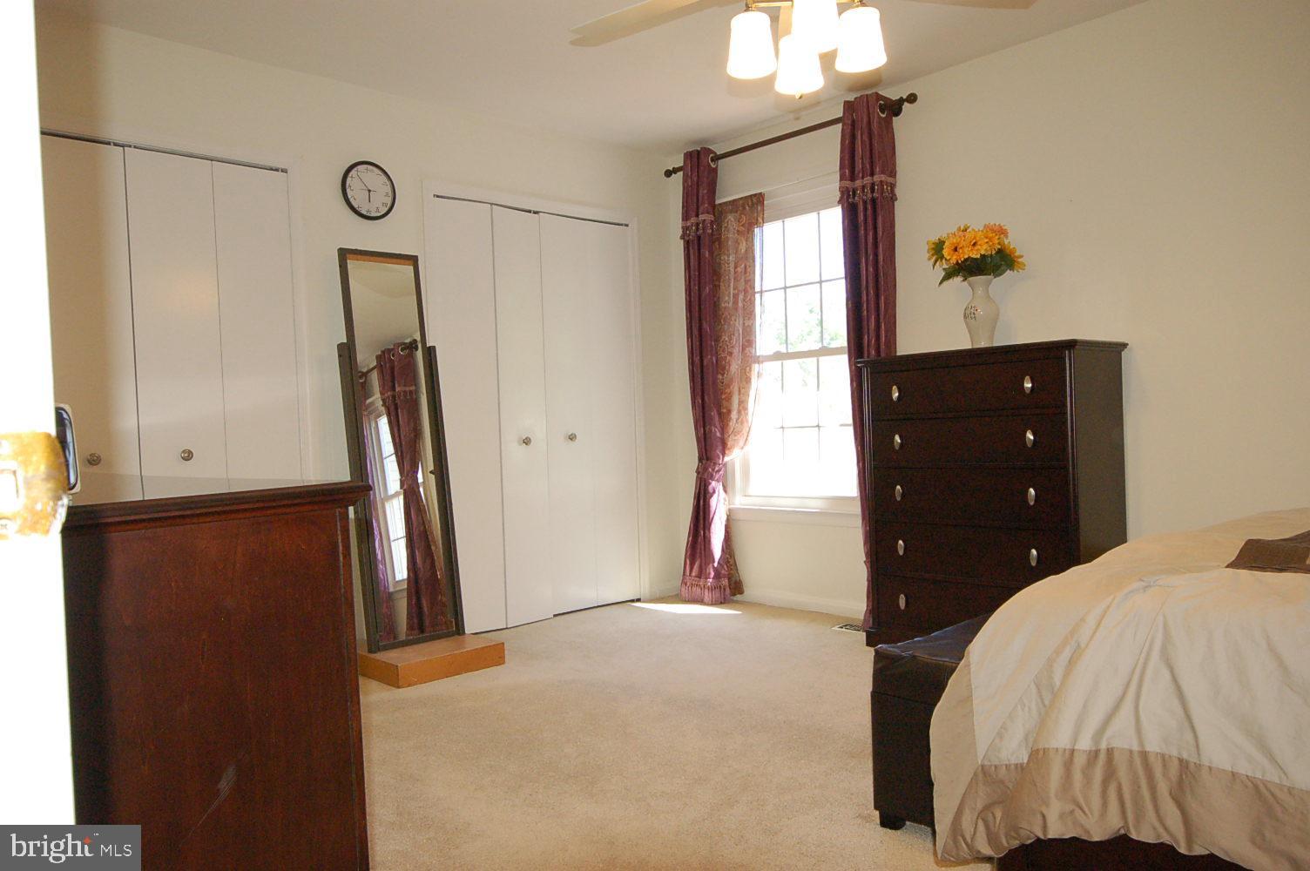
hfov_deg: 70.5
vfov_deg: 50.3
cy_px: 436
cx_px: 655
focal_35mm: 26
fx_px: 927
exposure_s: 1/80
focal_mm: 17
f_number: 7.1
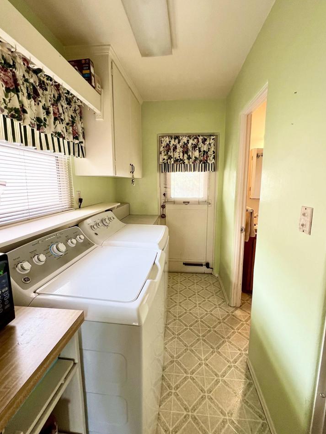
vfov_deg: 102.0
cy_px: 209
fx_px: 176
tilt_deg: -8.3
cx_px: 168
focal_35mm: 14
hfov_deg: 85.6
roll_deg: -0.6
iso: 125
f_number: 1.8
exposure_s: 1/60
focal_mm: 1.57
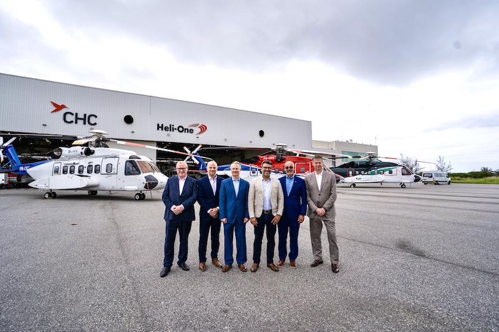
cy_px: 166
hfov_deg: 93.3
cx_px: 250
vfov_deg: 70.4
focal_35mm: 17
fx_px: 236
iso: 100
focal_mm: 17
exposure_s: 1/320
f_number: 5
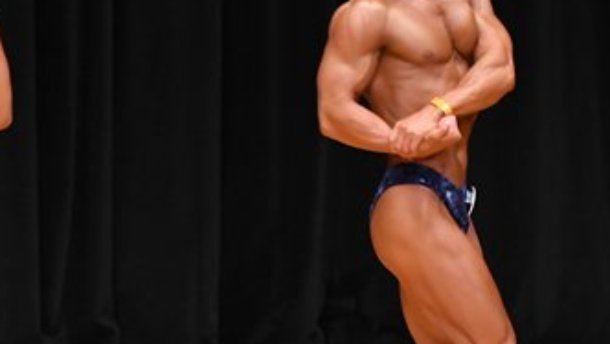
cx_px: 686
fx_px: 10080
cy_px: 243
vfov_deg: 2.0
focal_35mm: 623
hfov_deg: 3.5
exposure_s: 1/400
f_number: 5.6
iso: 4000
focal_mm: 170
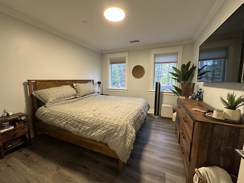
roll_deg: -0.5
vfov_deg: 85.7
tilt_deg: -7.3
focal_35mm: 14
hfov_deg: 102.1
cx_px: 122
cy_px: 92
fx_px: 99
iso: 250
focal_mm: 2.22
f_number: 2.2
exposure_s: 1/60
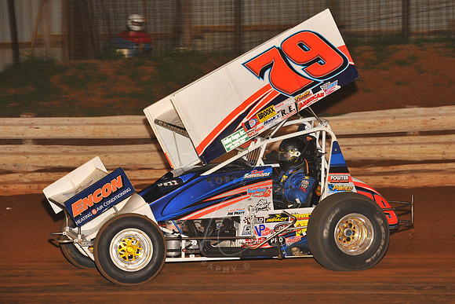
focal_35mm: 145
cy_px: 152
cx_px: 228
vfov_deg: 9.5
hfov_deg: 14.2
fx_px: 1833
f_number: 6.3
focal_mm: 145
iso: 1000
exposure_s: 1/320
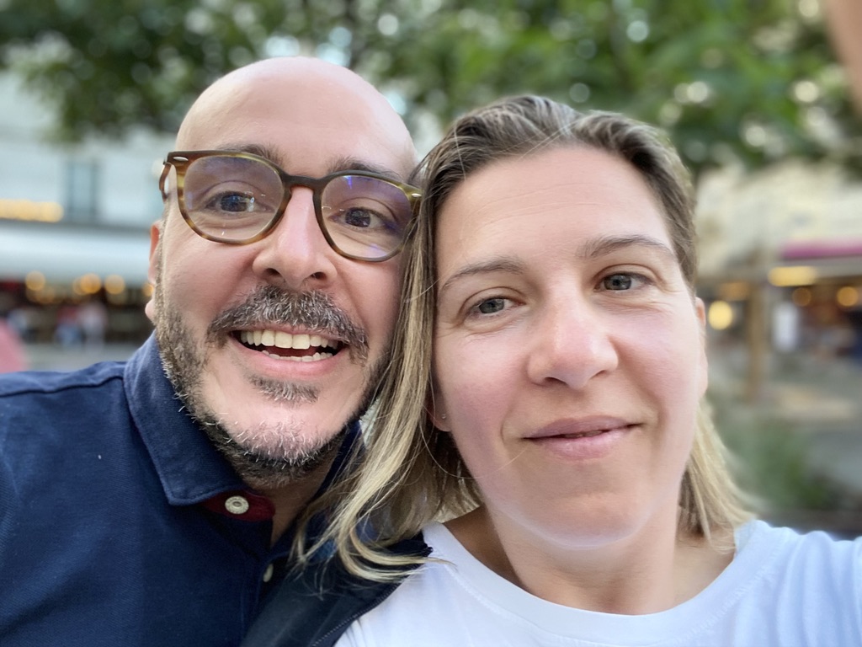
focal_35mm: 30
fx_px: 747
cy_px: 324
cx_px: 431
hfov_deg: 60.0
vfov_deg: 46.8
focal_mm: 2.71
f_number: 2.2
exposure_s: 1/50
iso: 160
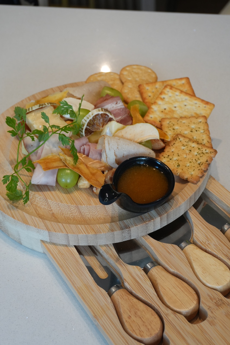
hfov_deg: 23.2
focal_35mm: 58
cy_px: 172
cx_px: 115
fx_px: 561
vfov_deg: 34.2
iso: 800
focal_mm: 39
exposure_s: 1/125
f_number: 8
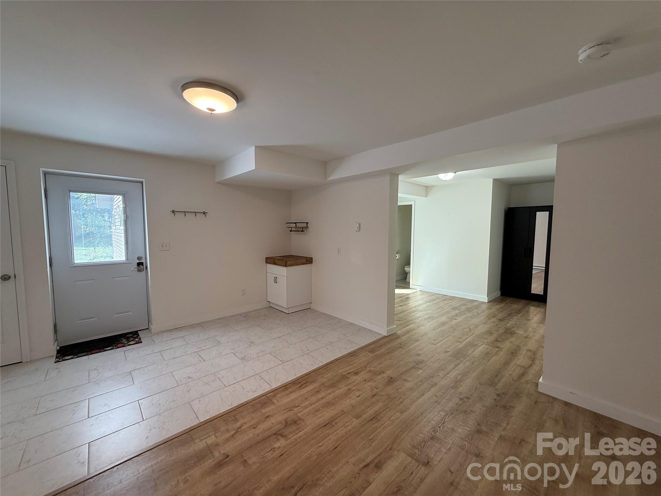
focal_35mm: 14
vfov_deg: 85.7
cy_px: 248
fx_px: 267
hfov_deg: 102.1
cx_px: 330
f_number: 2.2
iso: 160
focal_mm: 2.22
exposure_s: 1/120
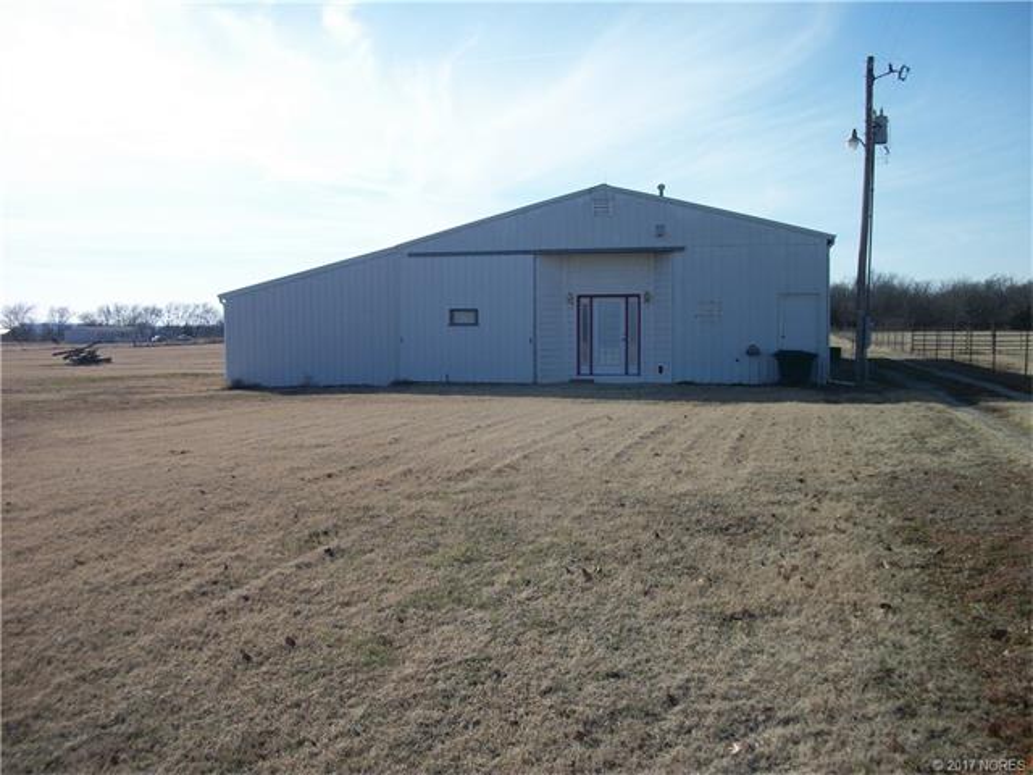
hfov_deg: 56.8
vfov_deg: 44.2
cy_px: 388
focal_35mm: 32
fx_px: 955
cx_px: 516
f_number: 8.8
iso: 80
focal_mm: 5.7
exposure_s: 1/200
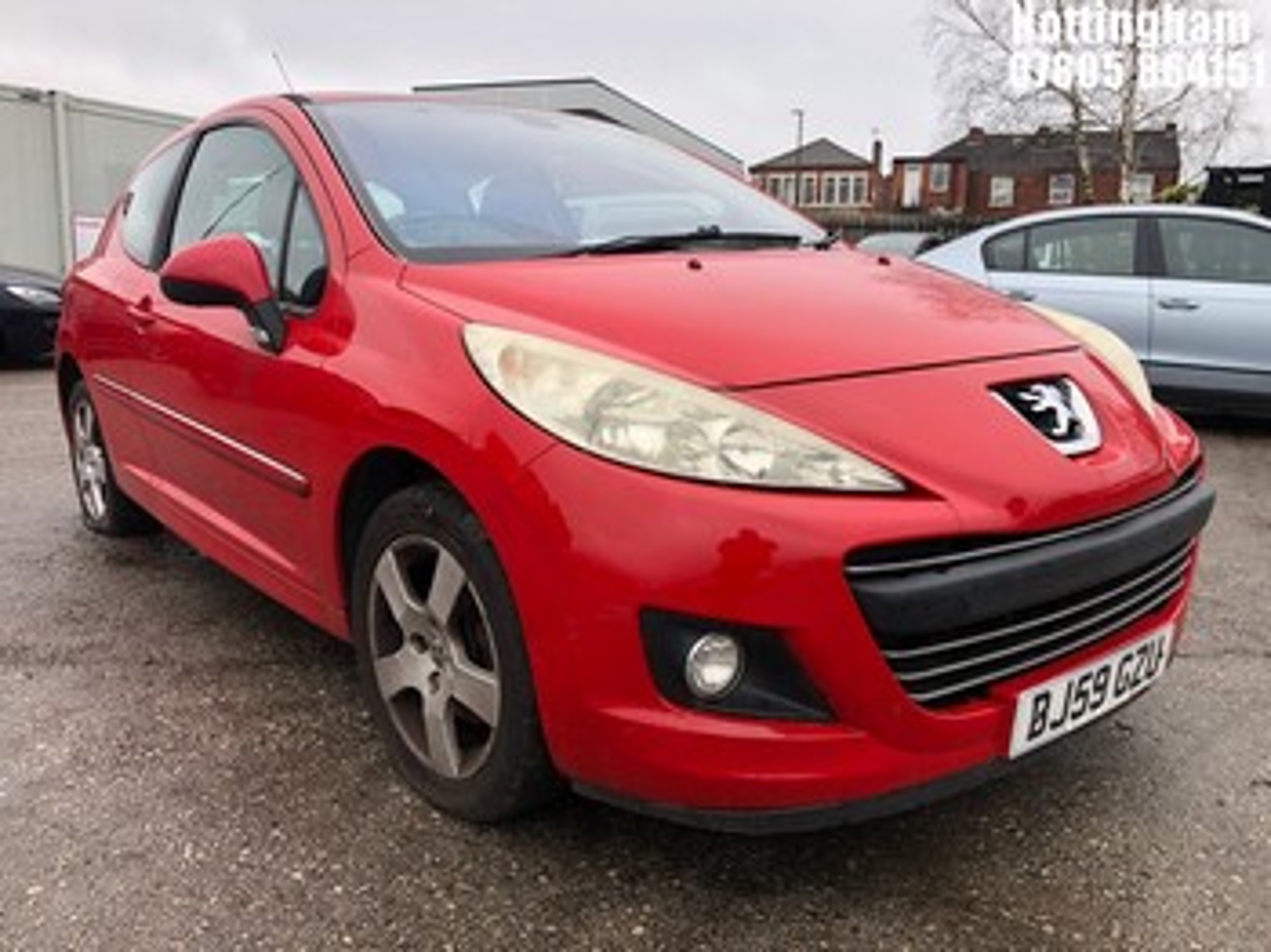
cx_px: 636
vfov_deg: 49.7
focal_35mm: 28
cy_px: 476
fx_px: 1027
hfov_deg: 63.5
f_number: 1.8
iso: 20
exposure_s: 1/237
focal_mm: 4
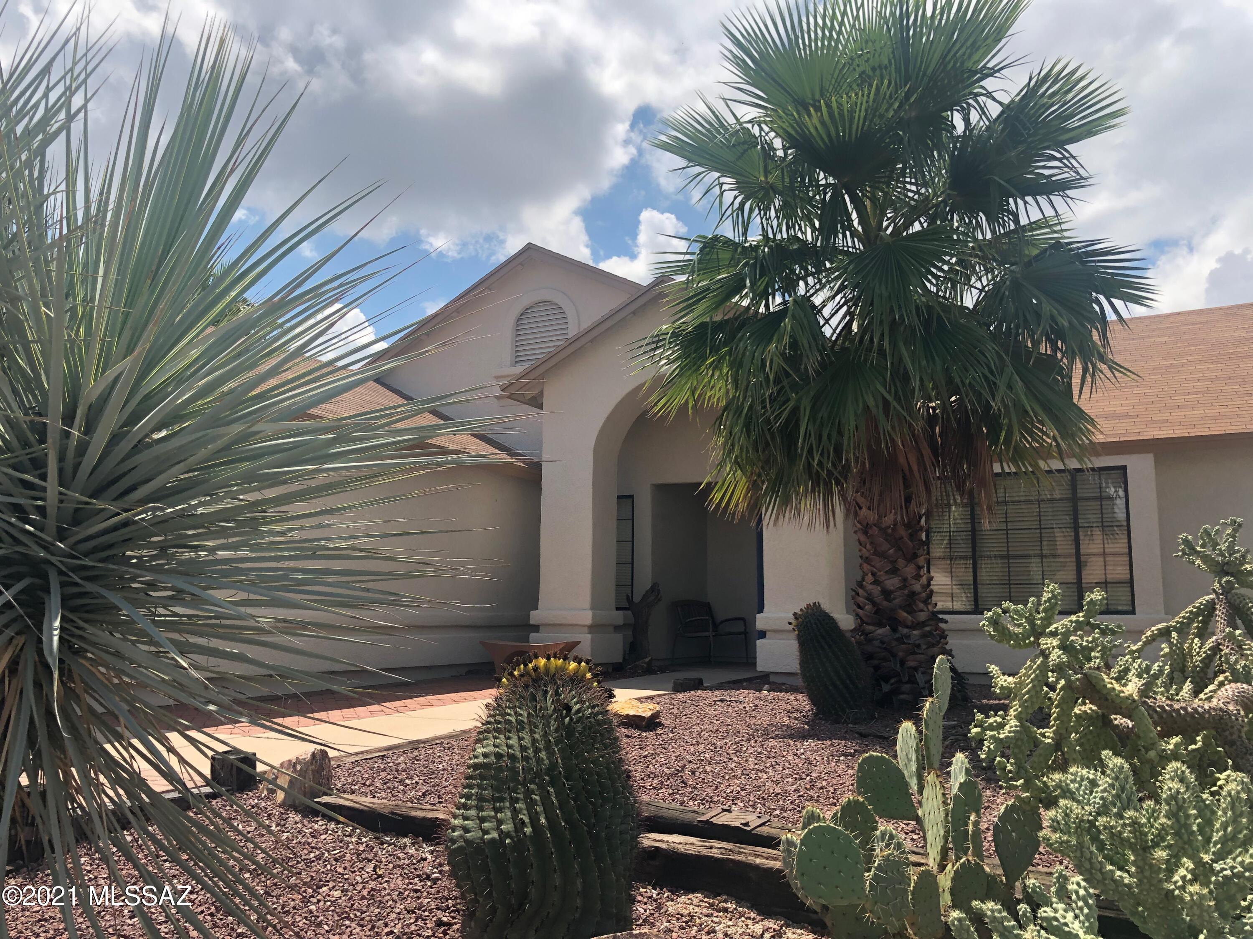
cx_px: 626
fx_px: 1014
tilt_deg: +7.6
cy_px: 470
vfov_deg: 49.7
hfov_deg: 63.4
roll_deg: -0.3
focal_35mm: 28
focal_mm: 4
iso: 25
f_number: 1.8
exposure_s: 1/2667
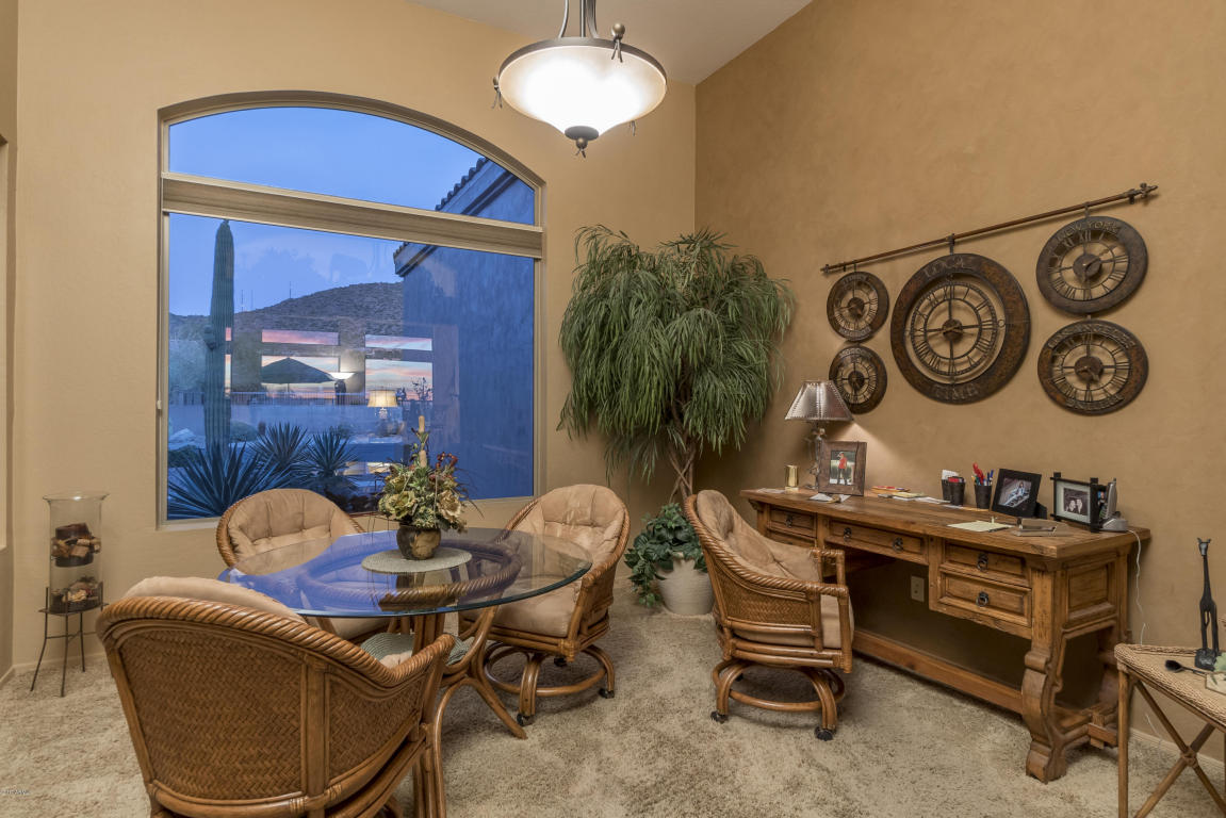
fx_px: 613
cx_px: 613
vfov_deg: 67.4
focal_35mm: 18
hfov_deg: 90.0
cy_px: 409
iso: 500
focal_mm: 12
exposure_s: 1/4
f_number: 8
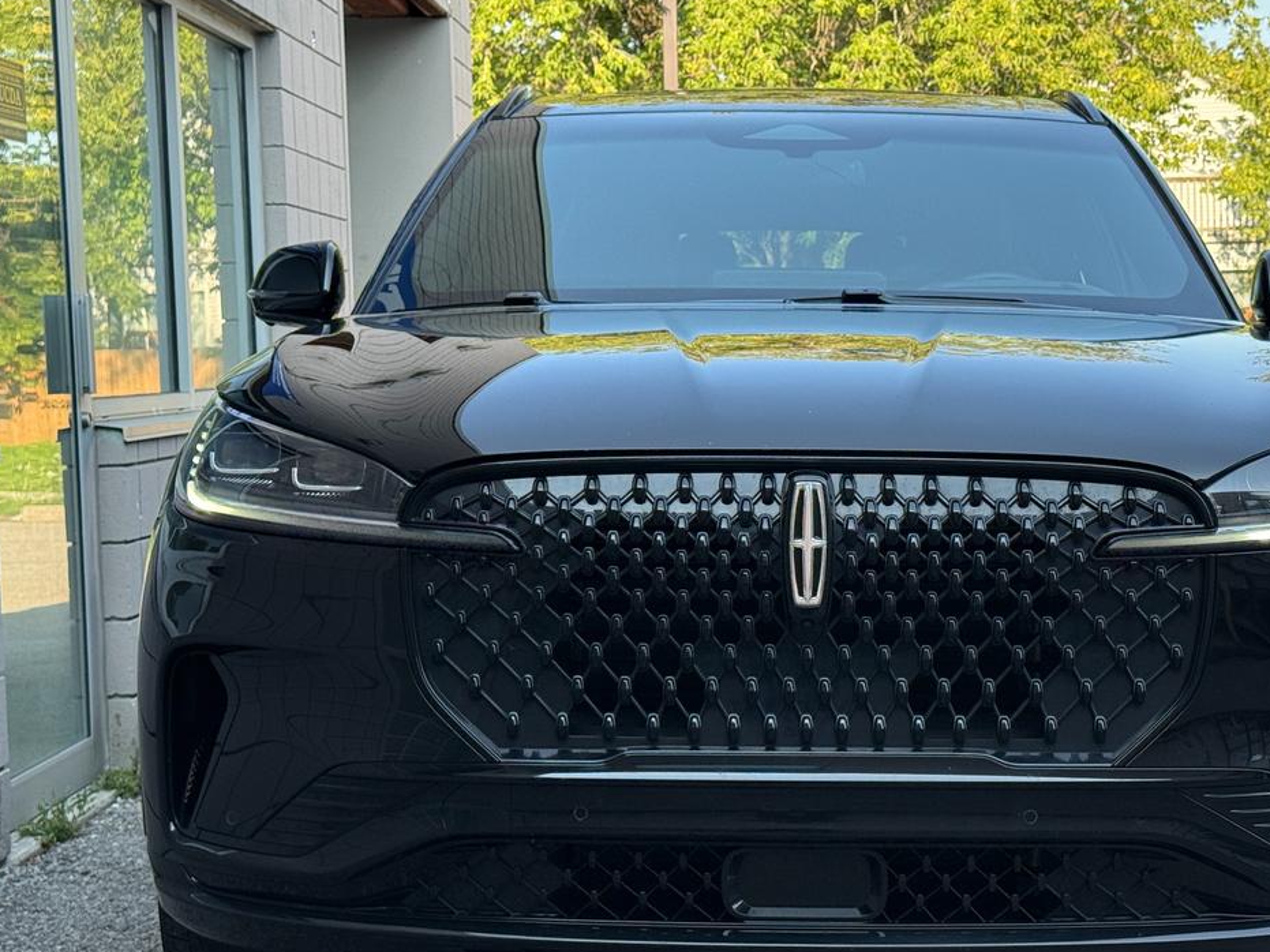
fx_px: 2421
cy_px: 492
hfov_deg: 29.3
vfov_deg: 22.2
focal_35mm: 66
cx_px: 776
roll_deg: +1.2
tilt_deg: -3.5
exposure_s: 1/631
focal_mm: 6.76
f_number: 1.78
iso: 80
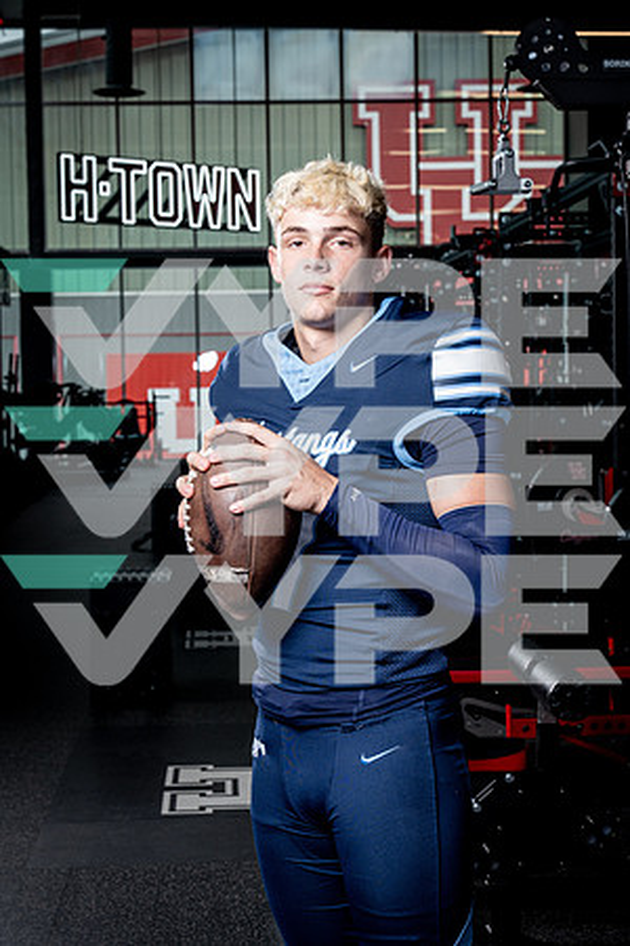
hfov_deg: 19.5
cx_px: 315
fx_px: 1837
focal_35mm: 70
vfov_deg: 28.8
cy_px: 473
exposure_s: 1/250
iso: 640
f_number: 9
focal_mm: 70
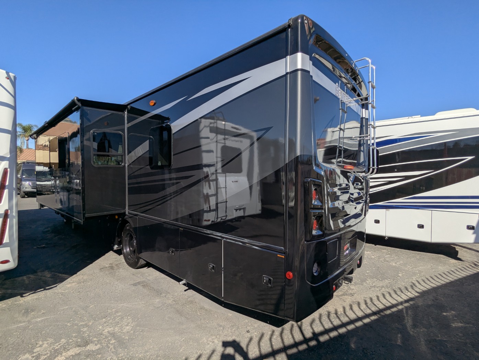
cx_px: 240
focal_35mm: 16
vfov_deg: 78.2
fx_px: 222
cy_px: 180
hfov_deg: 94.4
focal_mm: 2.35
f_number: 2.2
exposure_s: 1/2020
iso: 49
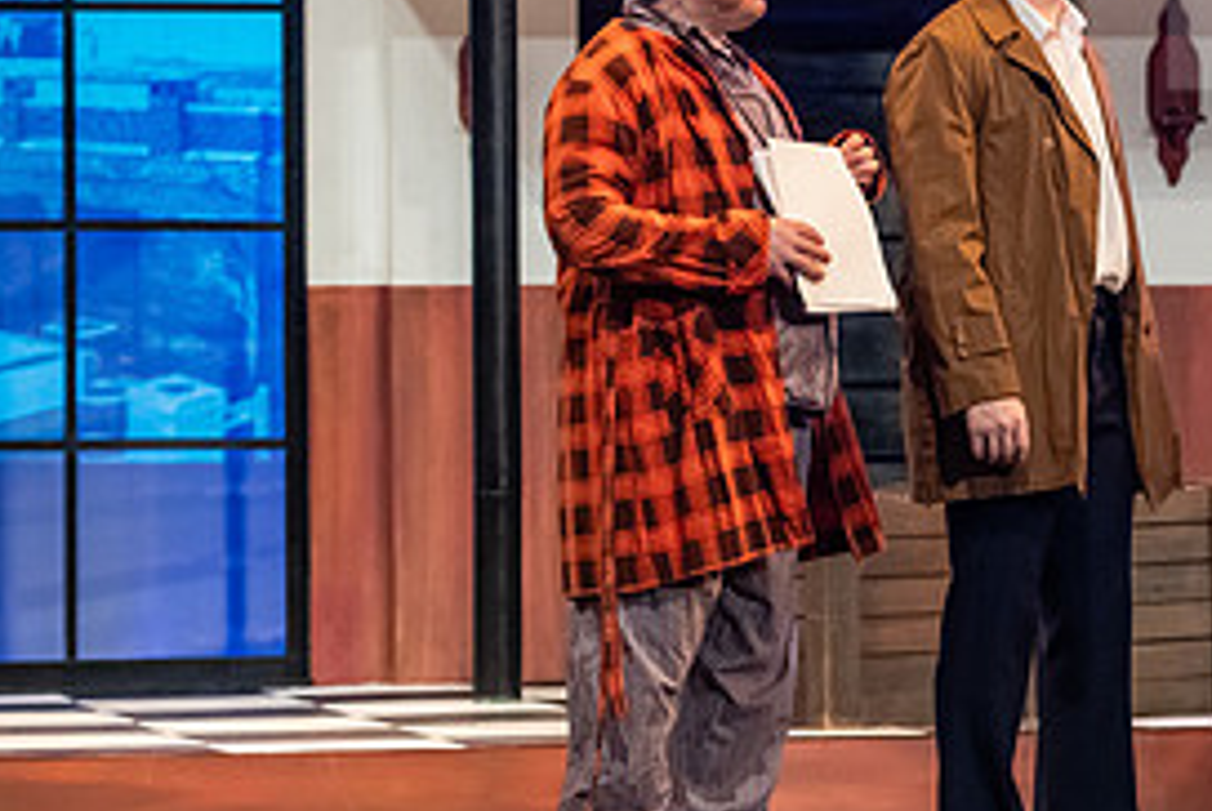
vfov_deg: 7.0
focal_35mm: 196
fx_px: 6606
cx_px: 1034
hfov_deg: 10.4
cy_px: 256
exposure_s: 1/200
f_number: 3.2
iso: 4000
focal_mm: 92
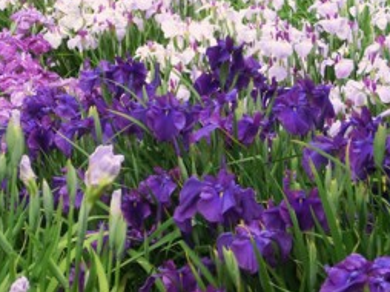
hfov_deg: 11.3
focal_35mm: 175
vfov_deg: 8.5
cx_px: 161
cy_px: 65
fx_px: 1970
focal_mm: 19.64
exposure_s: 1/320
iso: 80
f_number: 5.5
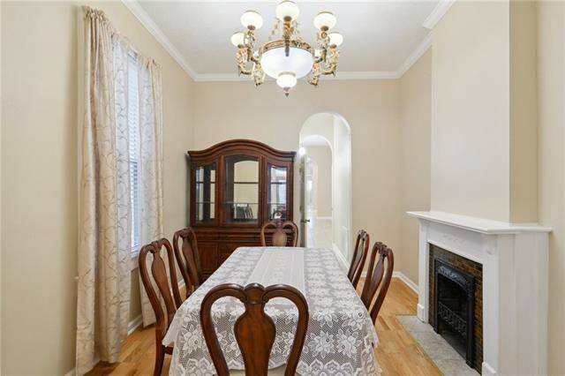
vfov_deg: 67.3
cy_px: 188
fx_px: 282
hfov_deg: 90.0
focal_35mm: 18
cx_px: 282
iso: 400
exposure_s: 1/1.67
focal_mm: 18
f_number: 13
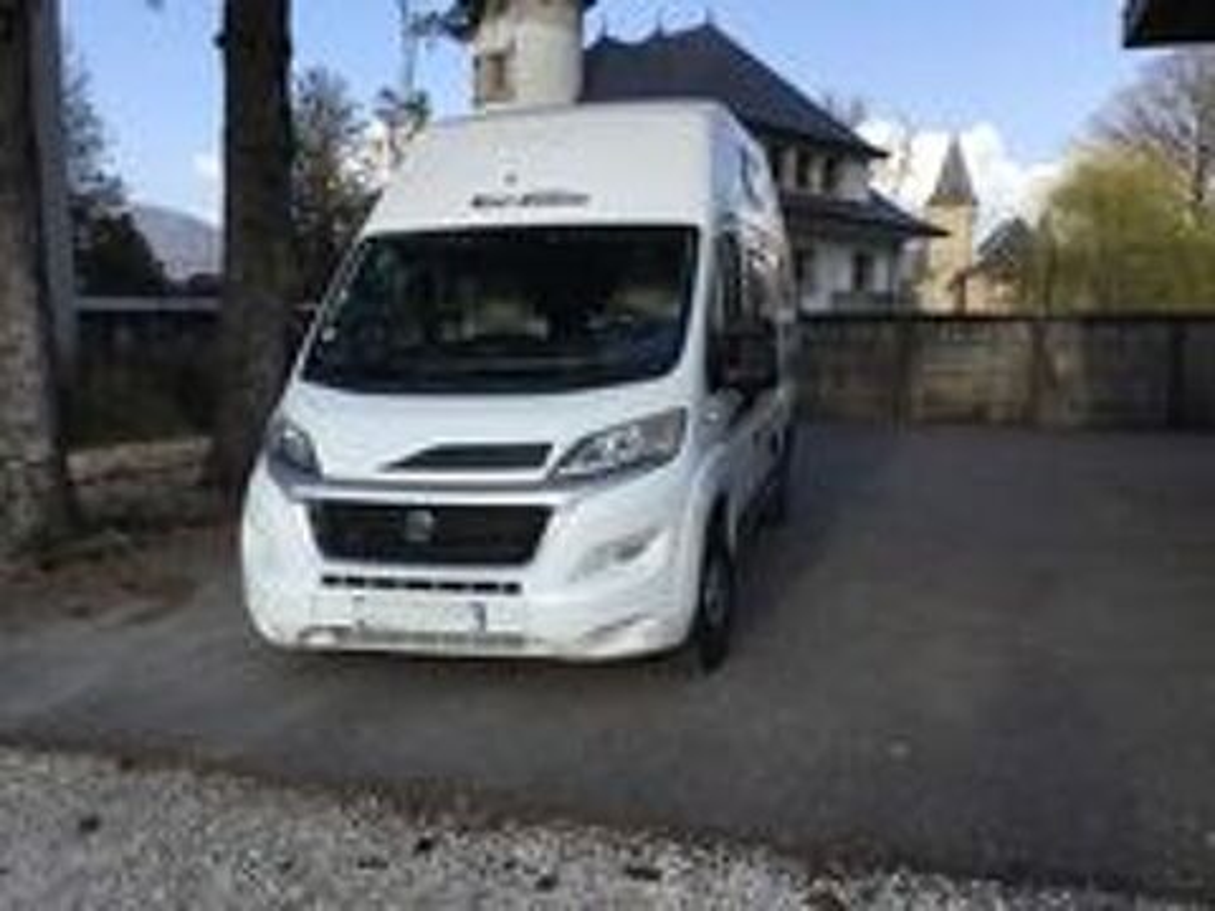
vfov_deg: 45.4
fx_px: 1088
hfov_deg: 58.4
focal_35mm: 31
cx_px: 608
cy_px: 456
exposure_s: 1/673
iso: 25
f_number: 2.4
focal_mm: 3.3
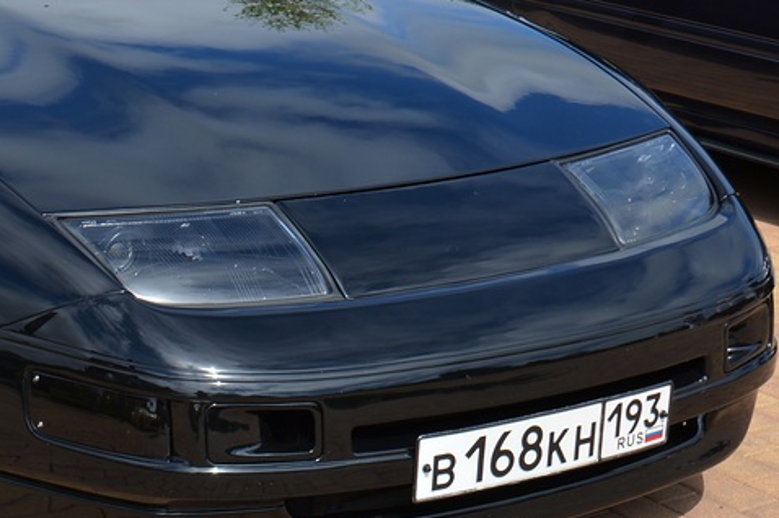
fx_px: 2119
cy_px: 59
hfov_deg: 20.6
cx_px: 165
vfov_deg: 13.8
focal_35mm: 98
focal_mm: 26
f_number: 8
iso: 100
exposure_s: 1/250
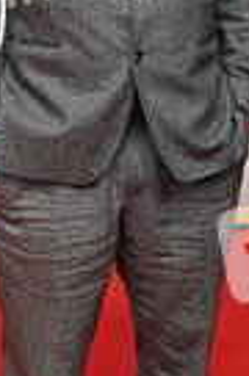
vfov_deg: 13.2
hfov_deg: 8.8
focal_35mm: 156
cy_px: 100
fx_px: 1627
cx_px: 108
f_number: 5
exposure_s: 1/125
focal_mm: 53
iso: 640
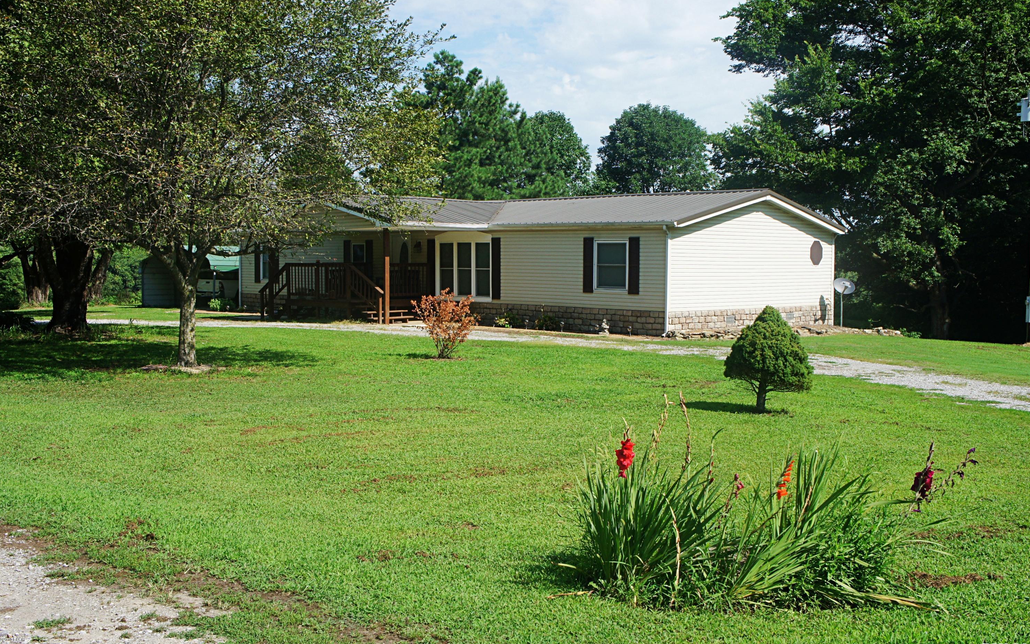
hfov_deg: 49.3
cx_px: 516
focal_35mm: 40
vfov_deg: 32.0
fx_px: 1123
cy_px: 316
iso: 200
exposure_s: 1/200
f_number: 13
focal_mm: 26
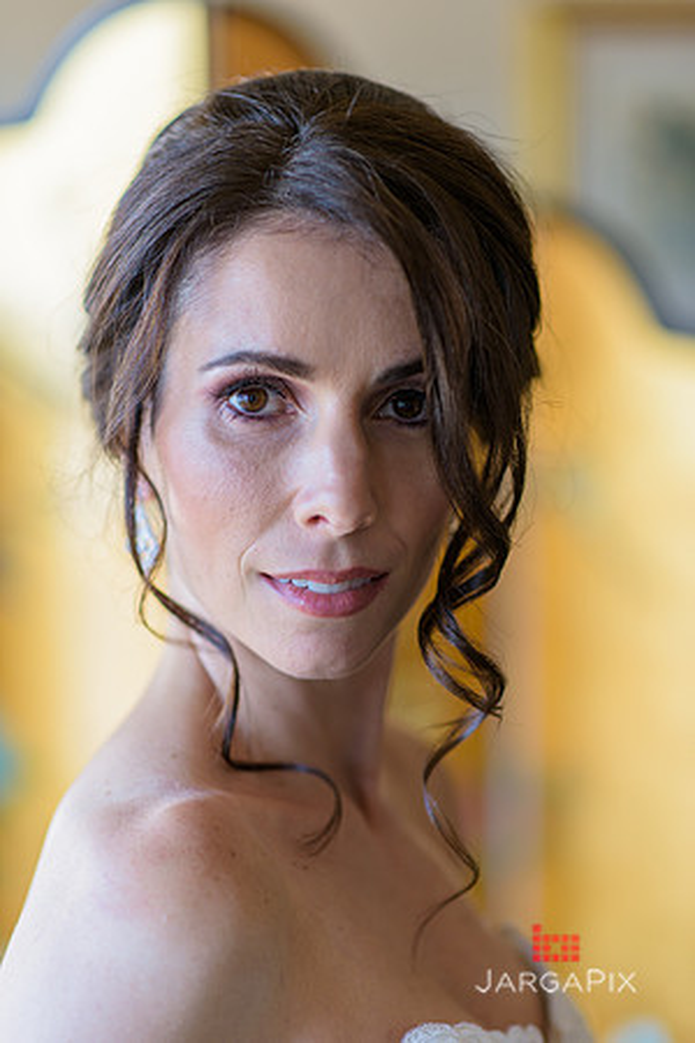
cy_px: 522
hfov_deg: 16.1
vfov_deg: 23.9
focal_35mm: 85
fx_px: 2461
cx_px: 348
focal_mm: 85
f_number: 2
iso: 200
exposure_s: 1/200
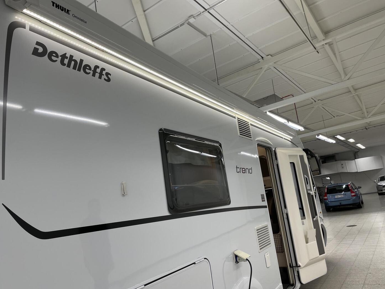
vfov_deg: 51.3
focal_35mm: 27
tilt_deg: +9.9
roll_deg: +10.0
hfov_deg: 65.3
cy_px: 150
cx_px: 194
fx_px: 300
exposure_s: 1/100
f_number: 1.6
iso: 50
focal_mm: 4.2
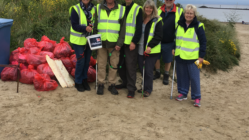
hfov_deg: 50.4
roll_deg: -2.4
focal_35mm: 40
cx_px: 109
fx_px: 264
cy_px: 60
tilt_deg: -12.8
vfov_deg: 29.7
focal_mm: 4.15
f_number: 2.2
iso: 25
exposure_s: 1/1026
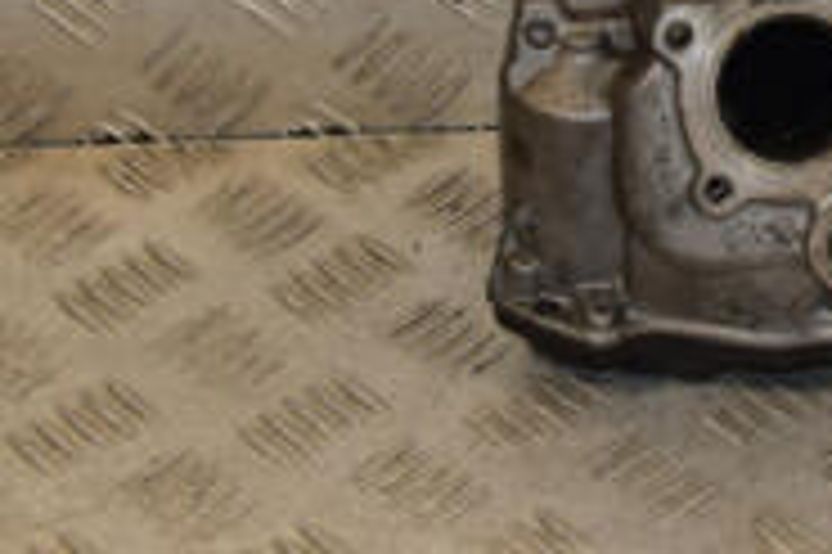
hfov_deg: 13.7
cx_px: 989
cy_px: -203
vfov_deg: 9.2
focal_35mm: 146
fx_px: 3371
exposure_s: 1/200
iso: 800
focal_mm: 30
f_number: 6.3
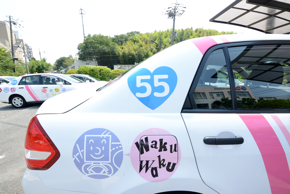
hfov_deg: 108.3
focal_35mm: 13
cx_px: 145
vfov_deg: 85.5
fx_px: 105
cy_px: 97
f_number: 8
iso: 320
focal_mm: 13
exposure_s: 1/250
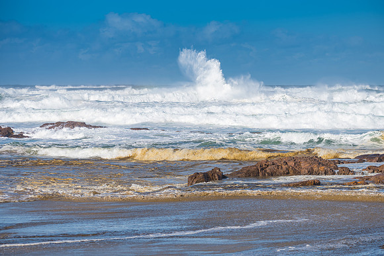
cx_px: 192
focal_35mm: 154
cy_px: 128
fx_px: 1645
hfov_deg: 13.3
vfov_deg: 8.9
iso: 31
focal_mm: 150
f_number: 8
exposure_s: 1/200
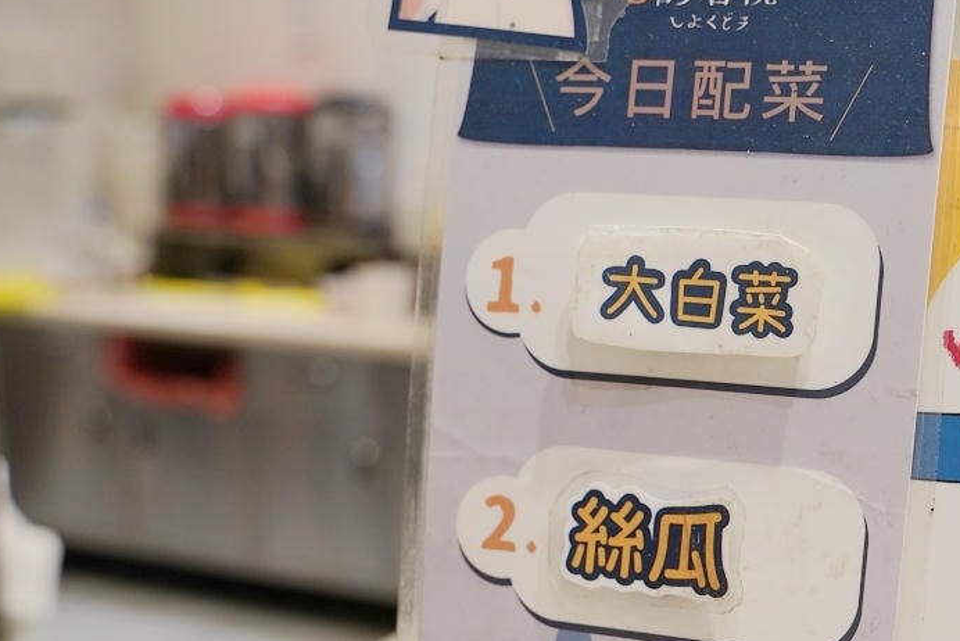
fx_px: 1387
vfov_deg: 25.7
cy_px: 491
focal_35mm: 52
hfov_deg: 36.8
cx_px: 769
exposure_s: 1/60
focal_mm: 30
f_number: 4
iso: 640
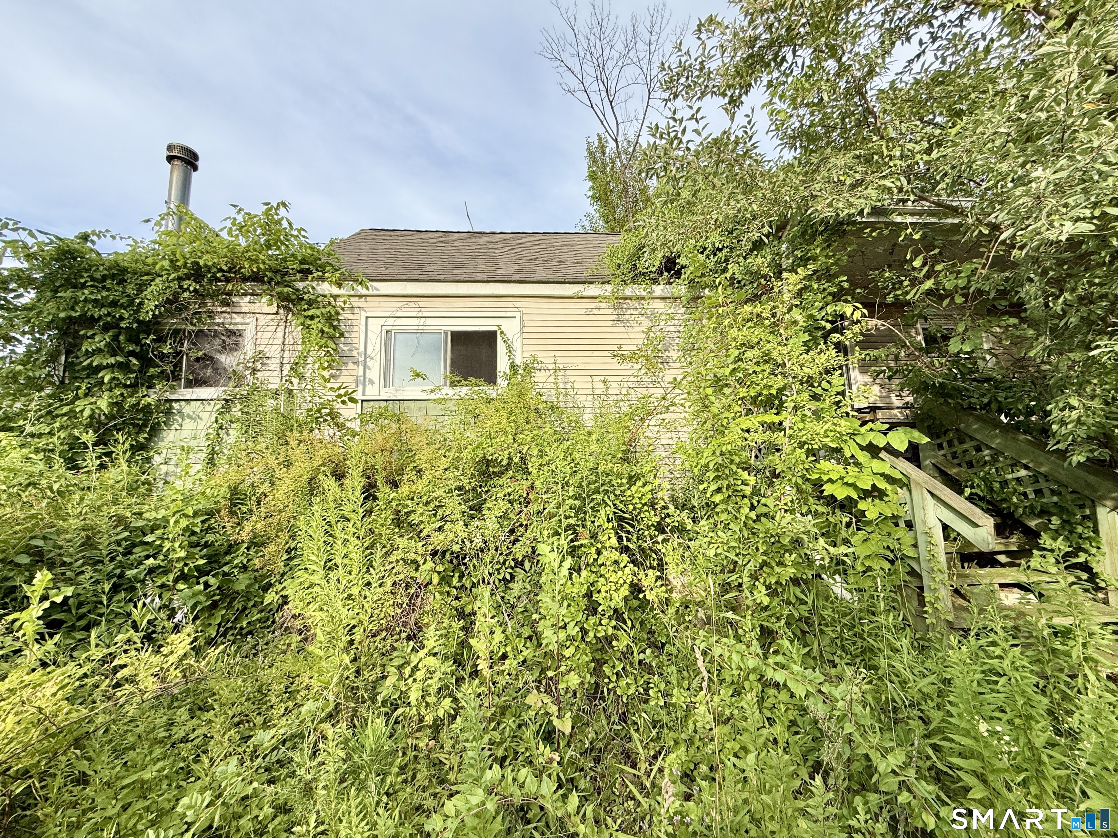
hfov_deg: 102.1
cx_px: 559
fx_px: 452
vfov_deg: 85.7
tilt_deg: +7.9
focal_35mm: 14
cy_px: 419
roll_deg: -0.1
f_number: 2.2
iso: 50
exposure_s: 1/596
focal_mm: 2.22
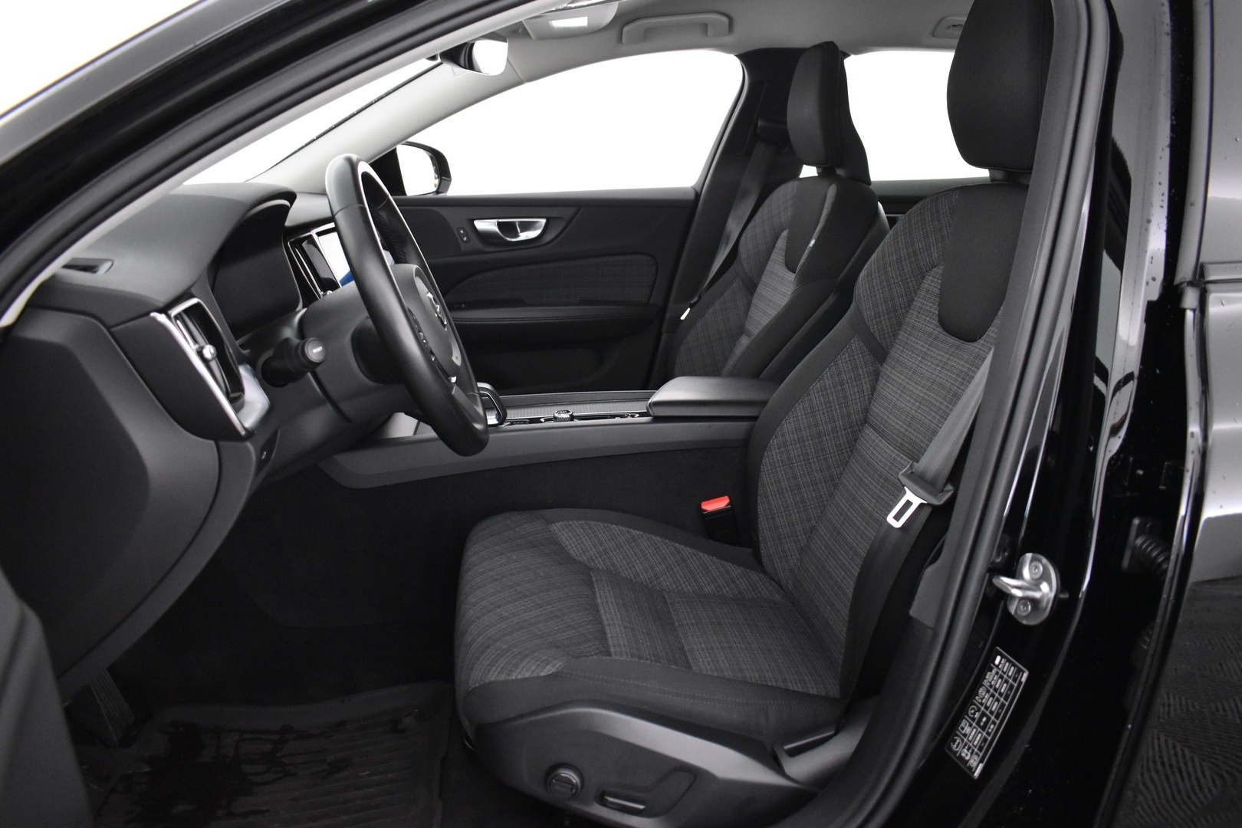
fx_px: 931
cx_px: 621
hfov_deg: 67.4
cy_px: 414
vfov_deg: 47.9
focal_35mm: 27
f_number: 3.5
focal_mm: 18
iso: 3200
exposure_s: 1/25
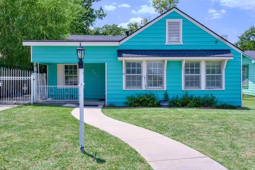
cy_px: 74
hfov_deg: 61.5
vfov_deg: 43.1
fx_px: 214
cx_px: 123
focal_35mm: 30
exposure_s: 1/125
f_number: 8
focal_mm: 18.8
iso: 100
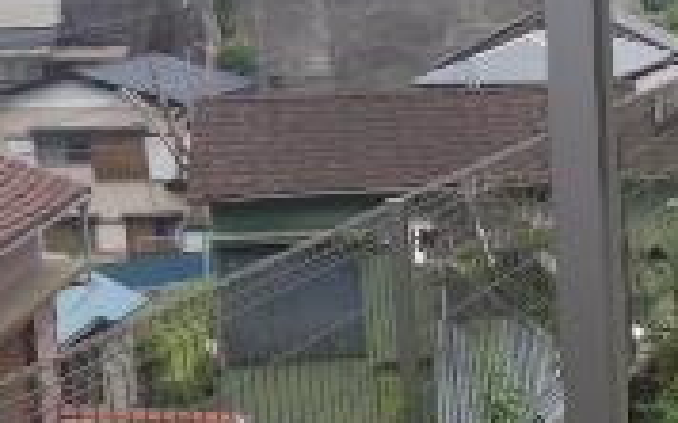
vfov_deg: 12.2
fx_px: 1976
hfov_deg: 18.7
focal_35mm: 107
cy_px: 290
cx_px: 762
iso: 125
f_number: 4.2
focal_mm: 5
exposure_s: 1/500
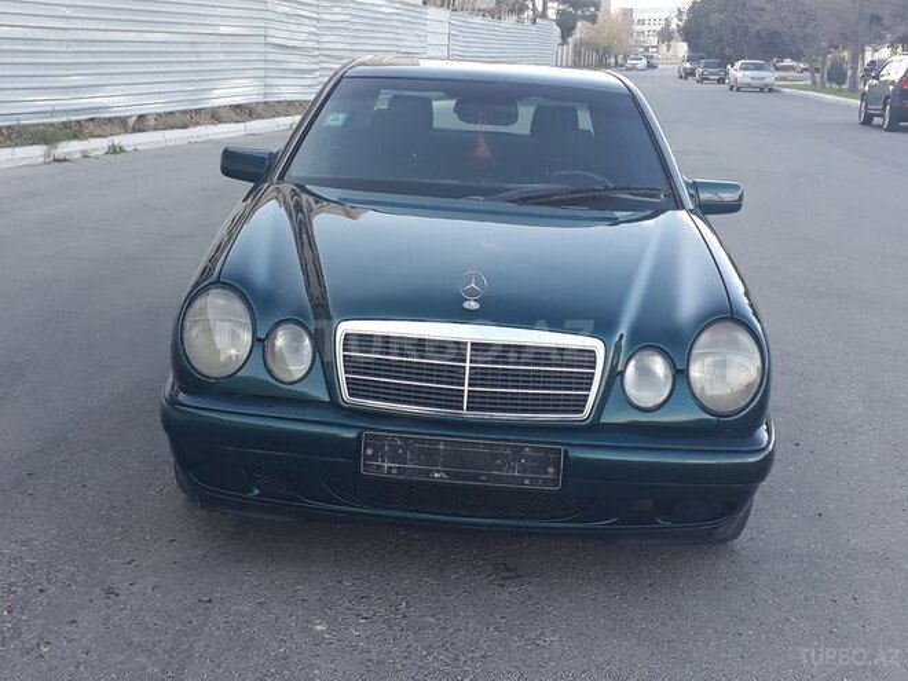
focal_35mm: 27
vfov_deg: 51.4
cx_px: 454
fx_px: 708
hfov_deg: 65.3
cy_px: 340
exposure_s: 1/103
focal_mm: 3.6
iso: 40
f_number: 1.9
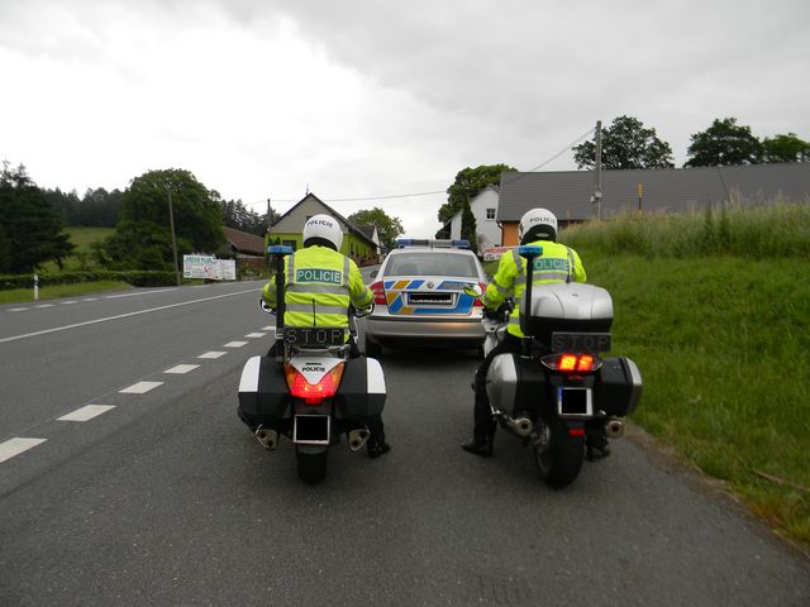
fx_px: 655
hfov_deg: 63.4
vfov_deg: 49.7
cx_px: 405
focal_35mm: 28
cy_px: 304
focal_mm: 5
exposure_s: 1/188
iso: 80
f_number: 3.5
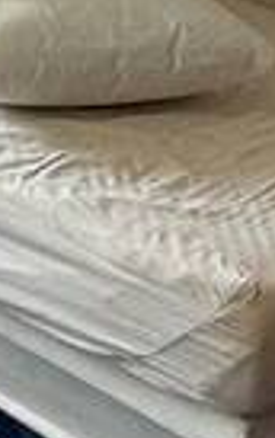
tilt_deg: -5.7
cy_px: -451
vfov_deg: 11.9
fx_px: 1865
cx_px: -349
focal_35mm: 156
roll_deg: -0.8
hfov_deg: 7.9
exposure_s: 1/120
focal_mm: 2.22
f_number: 2.2
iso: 80
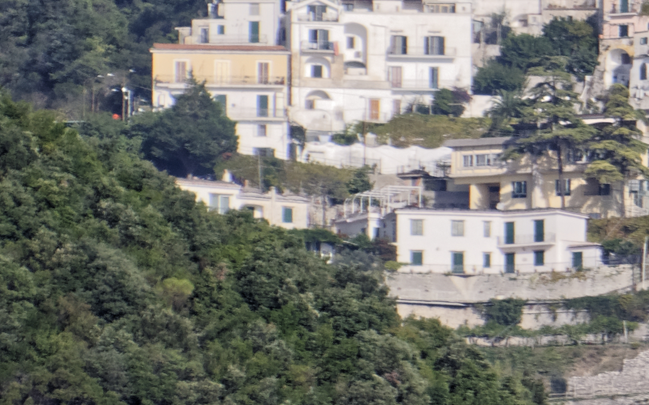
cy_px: -120
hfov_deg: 2.0
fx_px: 18446
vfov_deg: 1.3
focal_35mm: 1043
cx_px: 901
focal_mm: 165
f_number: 7.1
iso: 200
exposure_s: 1/800
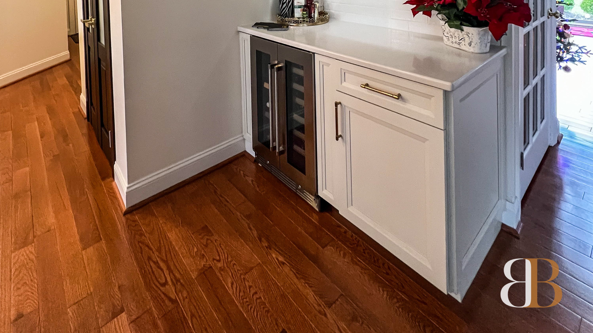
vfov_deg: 44.9
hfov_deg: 89.6
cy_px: -30
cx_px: 296
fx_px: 299
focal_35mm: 19
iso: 500
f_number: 1.8
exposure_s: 1/60
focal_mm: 1.57
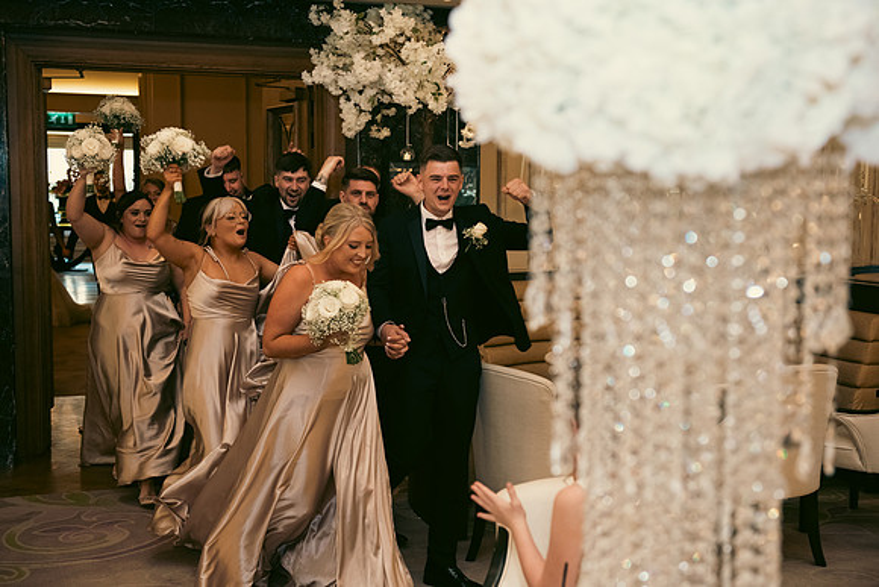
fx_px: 1172
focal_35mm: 48
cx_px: 440
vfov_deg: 28.1
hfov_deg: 41.1
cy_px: 294
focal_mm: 48
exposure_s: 1/160
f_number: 3.5
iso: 800
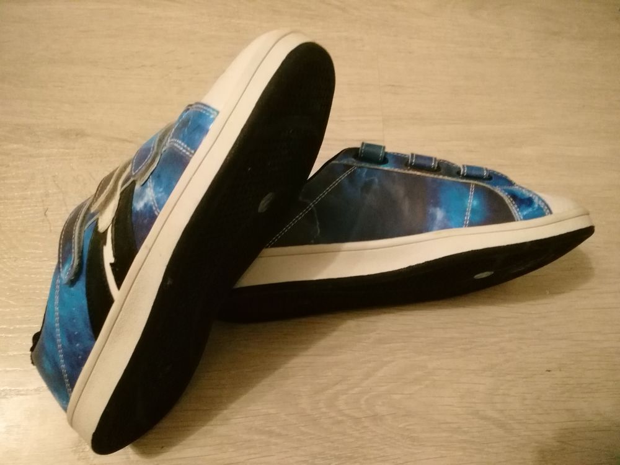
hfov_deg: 63.4
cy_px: 232
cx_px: 310
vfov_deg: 49.7
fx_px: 502
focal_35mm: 28
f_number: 2
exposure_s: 1/14
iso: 1659
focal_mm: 2.96
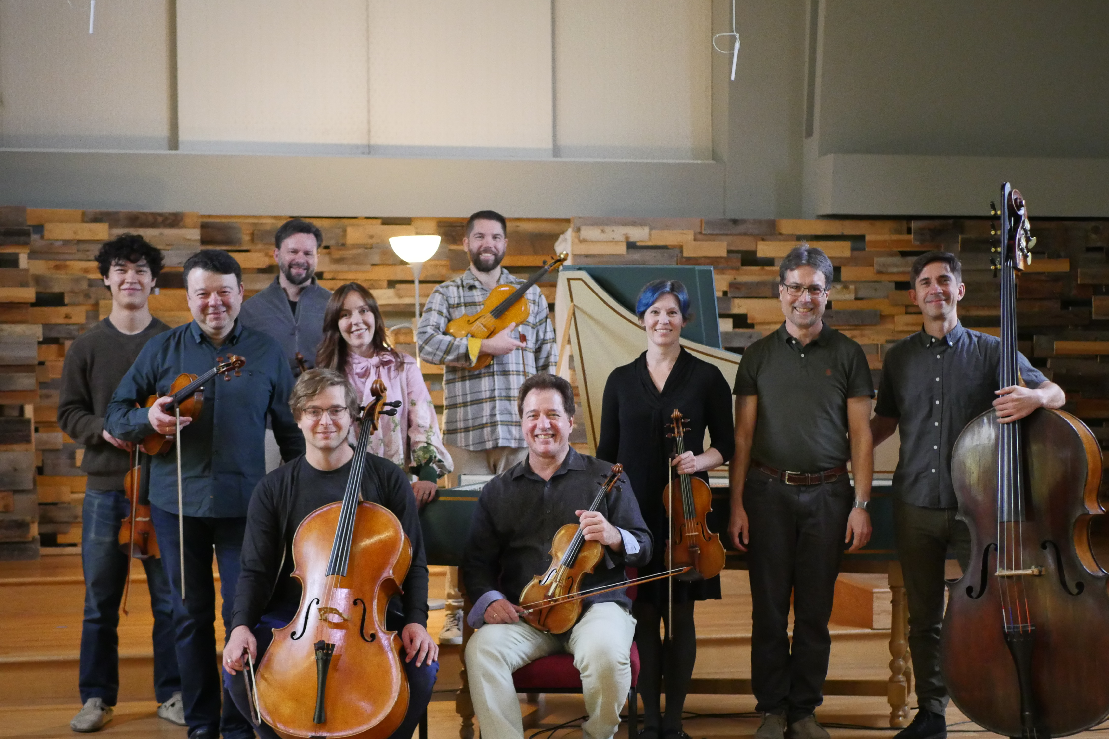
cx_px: 562
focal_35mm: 53
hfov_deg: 37.5
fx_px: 1633
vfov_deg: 25.5
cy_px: 423
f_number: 1.7
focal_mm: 25
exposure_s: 1/400
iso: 3200
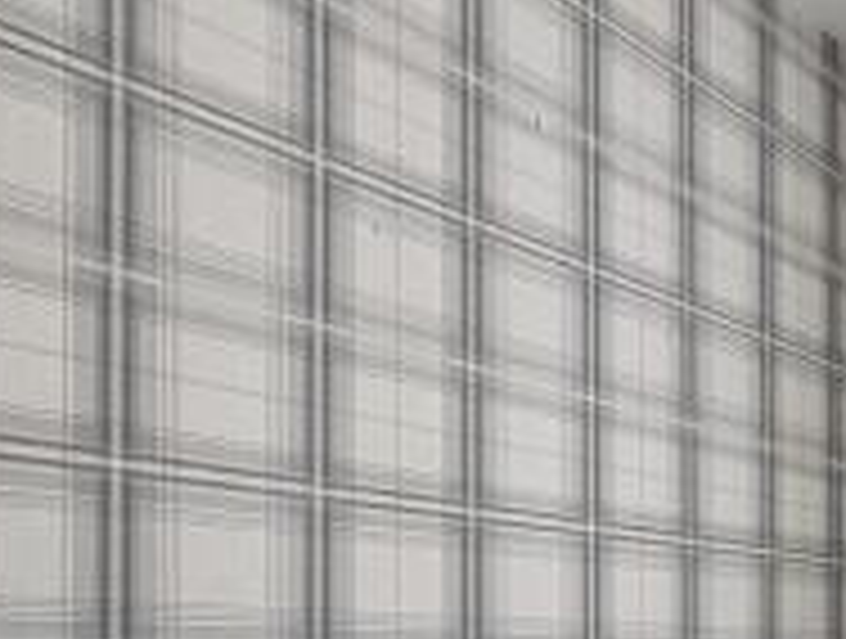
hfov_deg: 41.9
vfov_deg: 34.8
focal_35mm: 37
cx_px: 882
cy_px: 655
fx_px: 907
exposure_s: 1/116
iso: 55
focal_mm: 2.02
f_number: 1.7
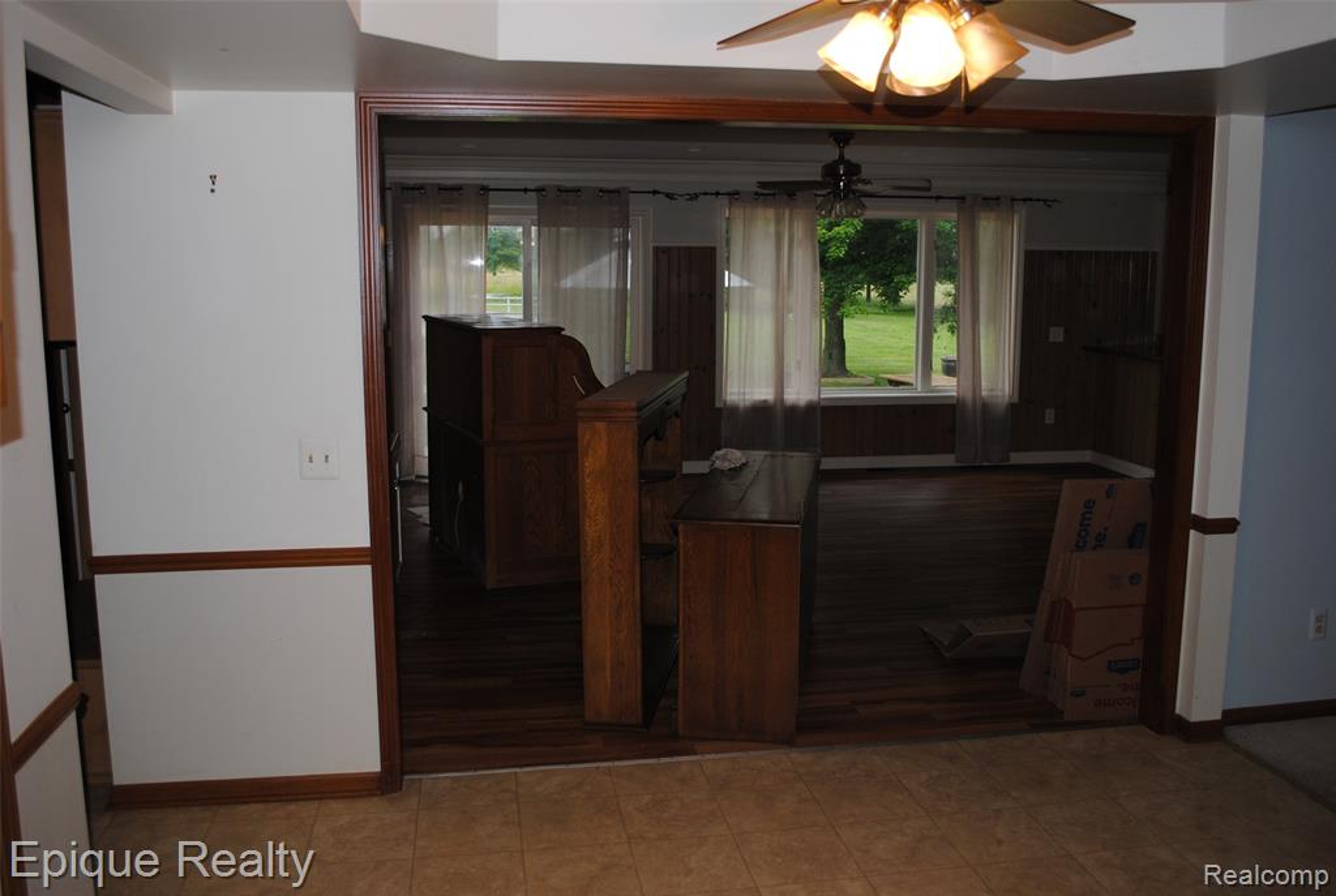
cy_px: 448
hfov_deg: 61.8
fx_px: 1115
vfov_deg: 43.8
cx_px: 668
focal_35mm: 30
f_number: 3.8
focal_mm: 20
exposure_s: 1/60
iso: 200
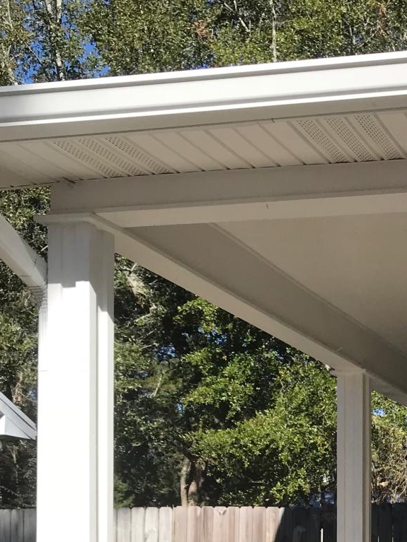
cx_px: 500
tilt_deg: +1.4
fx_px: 1145
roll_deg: -2.0
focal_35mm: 73
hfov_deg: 18.9
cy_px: 573
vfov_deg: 25.1
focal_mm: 3.99
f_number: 1.8
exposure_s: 1/2179
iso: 20
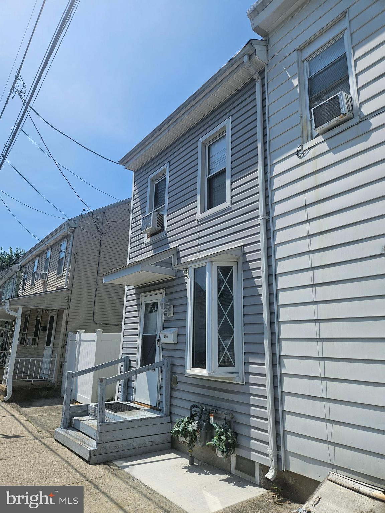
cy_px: 256
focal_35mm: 23
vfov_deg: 73.9
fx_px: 341
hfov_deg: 58.9
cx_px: 192
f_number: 1.8
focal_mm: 5.4
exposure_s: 1/3264
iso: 25
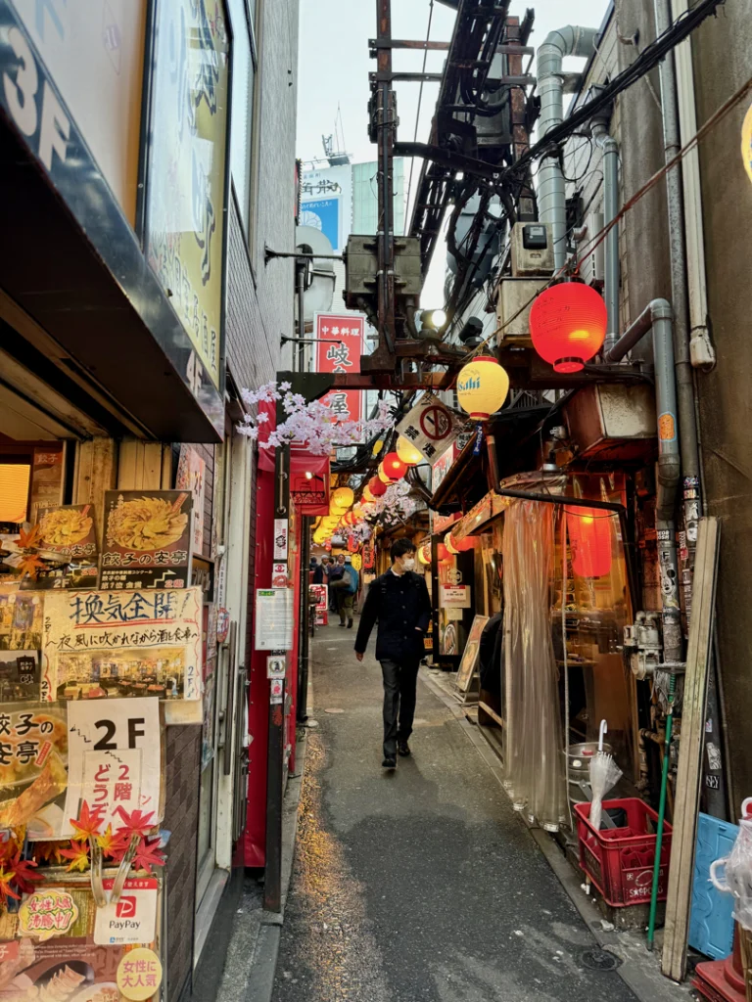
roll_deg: -0.2
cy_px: 501
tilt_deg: +8.4
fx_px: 695
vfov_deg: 71.6
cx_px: 376
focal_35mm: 24
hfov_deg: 56.8
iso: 200
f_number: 1.78
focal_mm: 6.86
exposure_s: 1/100
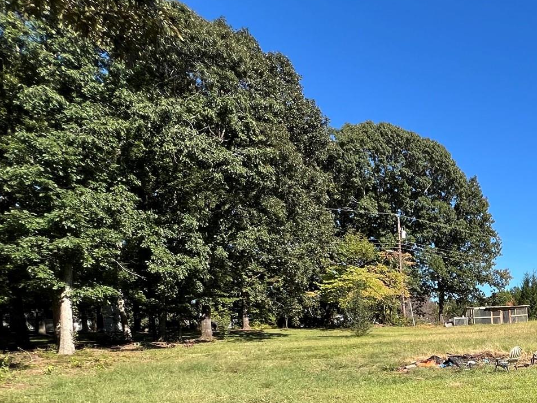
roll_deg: +2.6
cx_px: 536
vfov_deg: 44.6
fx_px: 434
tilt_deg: -4.8
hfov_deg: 51.1
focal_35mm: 28
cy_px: 372
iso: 32
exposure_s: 1/1033
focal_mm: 1.57
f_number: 1.8
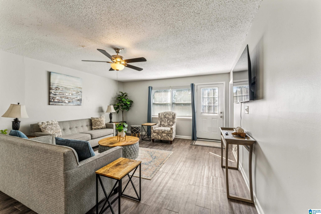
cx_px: 160
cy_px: 107
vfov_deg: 81.2
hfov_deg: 104.3
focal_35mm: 14
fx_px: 125
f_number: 13
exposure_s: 1/25
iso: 400
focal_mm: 14
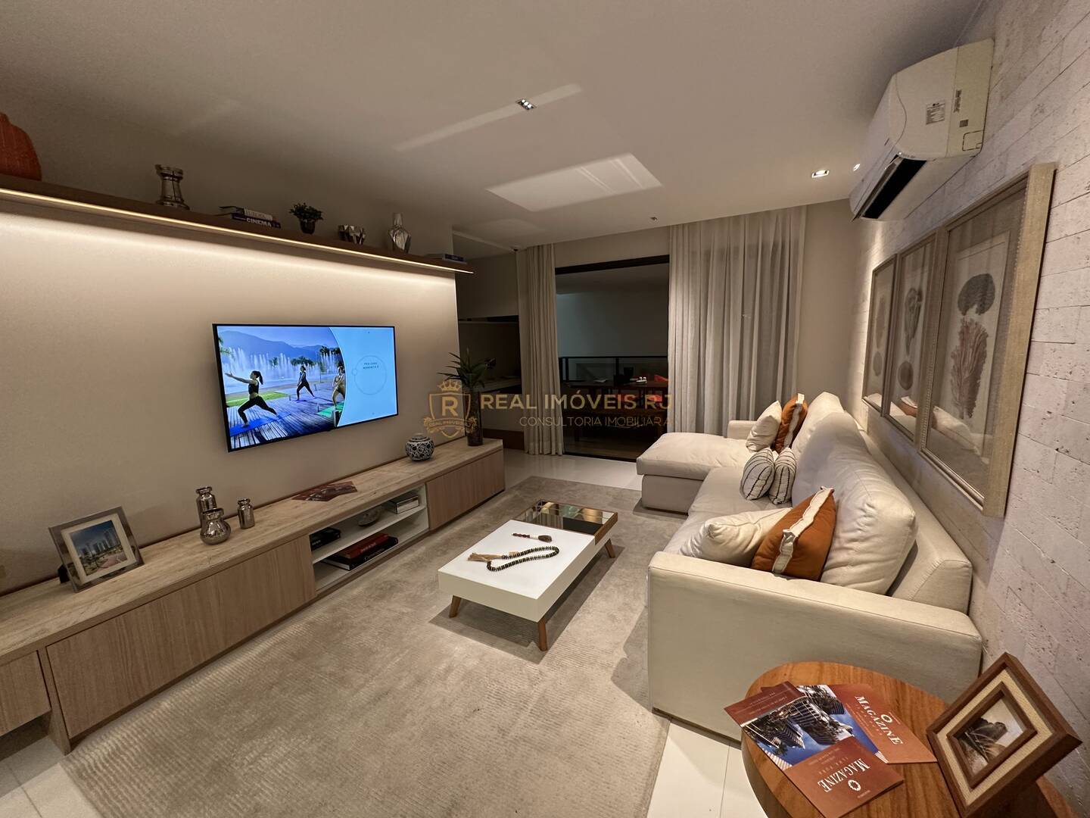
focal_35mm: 14
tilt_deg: -8.6
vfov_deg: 85.7
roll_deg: +1.8
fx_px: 441
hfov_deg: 102.1
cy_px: 409
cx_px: 545
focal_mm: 2.22
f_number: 2.2
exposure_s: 1/60
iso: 320
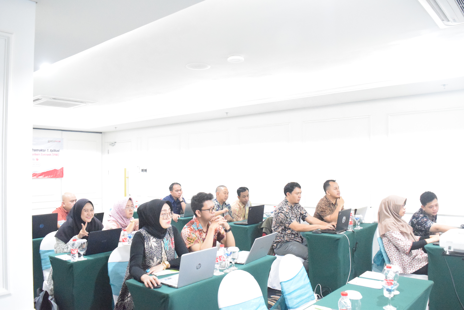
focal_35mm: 30
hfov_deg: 61.9
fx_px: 387
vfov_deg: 43.6
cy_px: 155
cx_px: 232
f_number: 5.6
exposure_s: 1/50
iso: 12800
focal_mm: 20
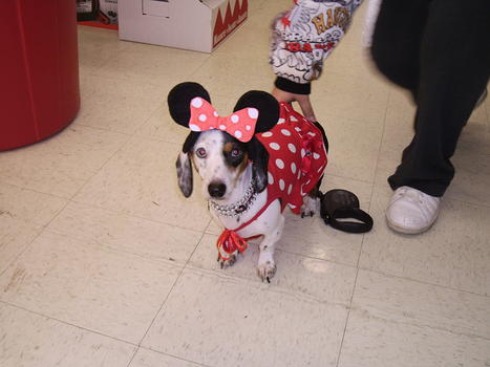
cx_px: 245
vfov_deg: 39.6
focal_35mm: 36
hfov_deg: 51.4
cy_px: 184
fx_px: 509
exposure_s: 1/30
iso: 100
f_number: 3.9
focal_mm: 6.3
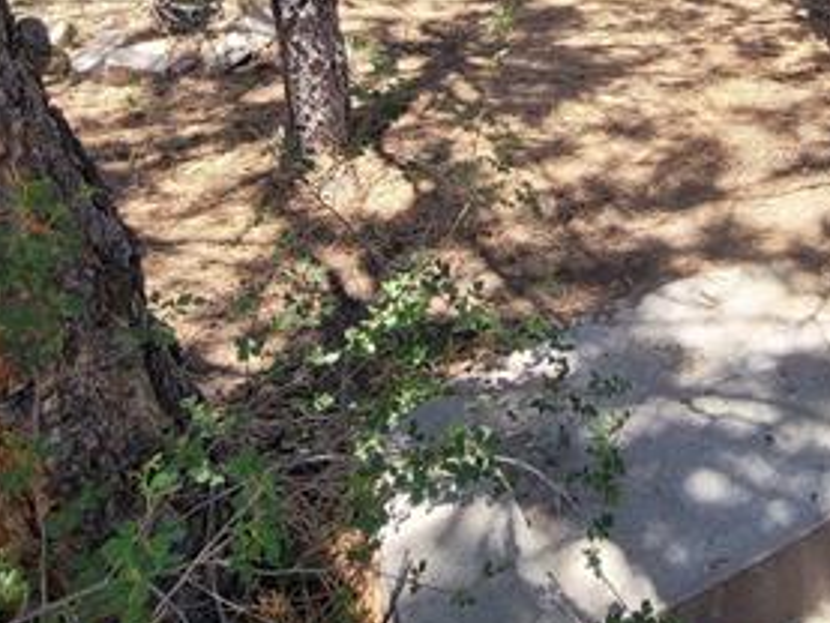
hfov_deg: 55.9
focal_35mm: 30
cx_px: 656
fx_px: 720
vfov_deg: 38.9
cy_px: -55
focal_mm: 2.2
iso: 50
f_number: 2.2
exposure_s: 1/292
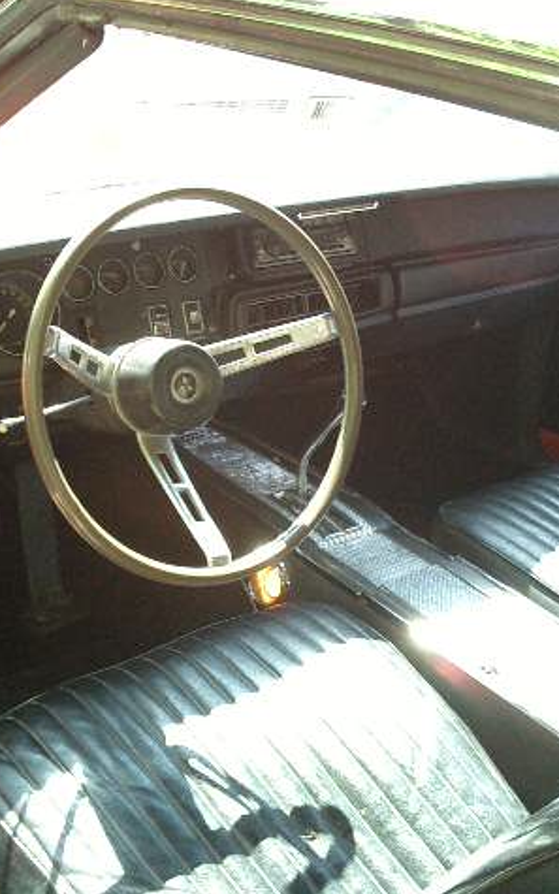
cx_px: 241
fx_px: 1218
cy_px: 446
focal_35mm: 50
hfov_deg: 25.8
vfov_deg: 40.3
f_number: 4.2
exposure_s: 1/60
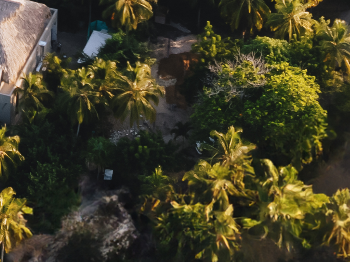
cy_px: -129
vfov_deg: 11.1
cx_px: -70
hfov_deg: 14.9
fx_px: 1294
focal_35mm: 128
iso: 120
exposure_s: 1/100
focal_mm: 8.38
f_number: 2.8
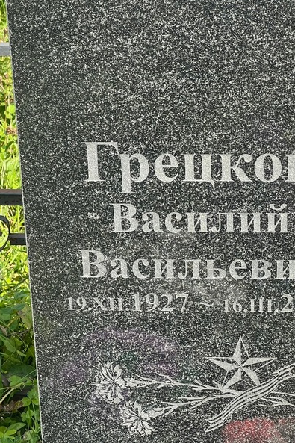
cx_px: 176
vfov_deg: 18.9
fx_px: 1328
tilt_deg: -24.4
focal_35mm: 108
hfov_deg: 12.7
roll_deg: +3.8
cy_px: 222
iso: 25
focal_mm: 9
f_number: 2.8
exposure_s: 1/226
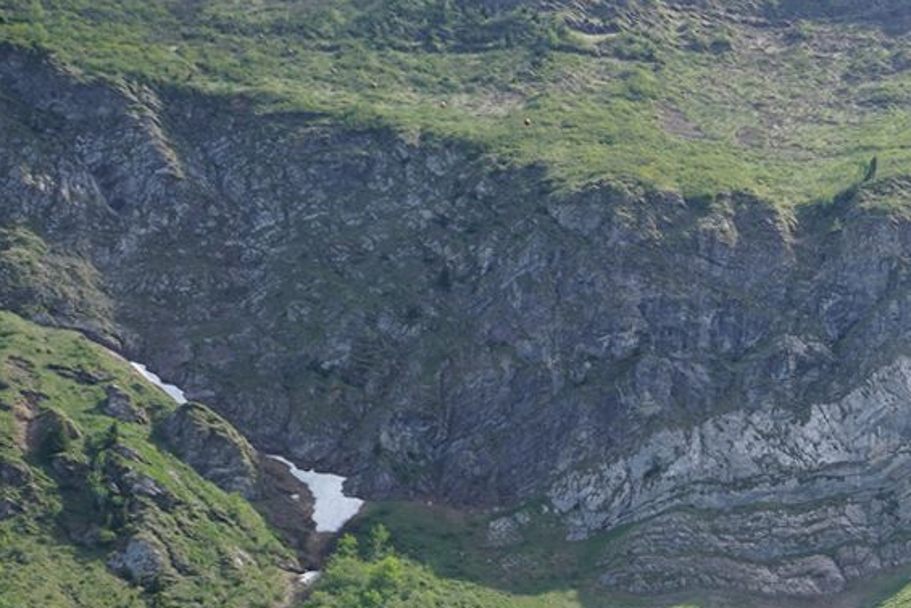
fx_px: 2151
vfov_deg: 15.4
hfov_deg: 19.4
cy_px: 764
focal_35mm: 85
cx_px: 1530
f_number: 9
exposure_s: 1/100
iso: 100
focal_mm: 24
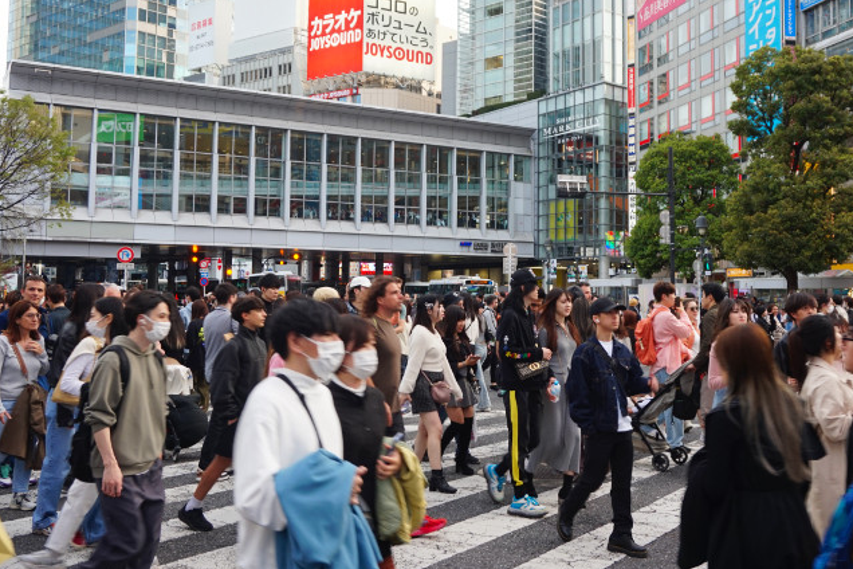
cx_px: 481
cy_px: 223
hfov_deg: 48.7
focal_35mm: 40
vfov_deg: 33.6
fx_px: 939
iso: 100
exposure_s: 1/60
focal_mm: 21
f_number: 4.5
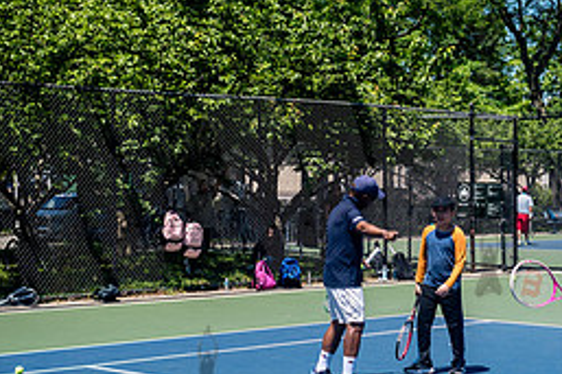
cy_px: 256
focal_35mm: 85
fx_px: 1326
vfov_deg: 16.0
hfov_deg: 23.5
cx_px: 461
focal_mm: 35
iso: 200
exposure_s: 1/2500
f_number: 4
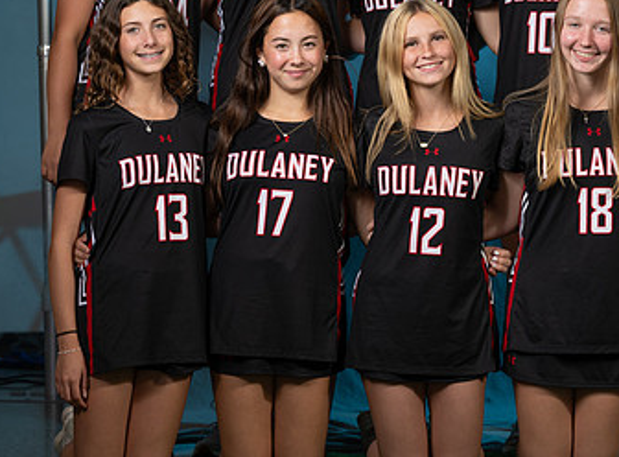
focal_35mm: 187
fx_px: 3325
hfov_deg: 10.6
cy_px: 121
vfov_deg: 7.9
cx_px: 559
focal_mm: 91
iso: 80
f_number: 5.6
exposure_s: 1/125
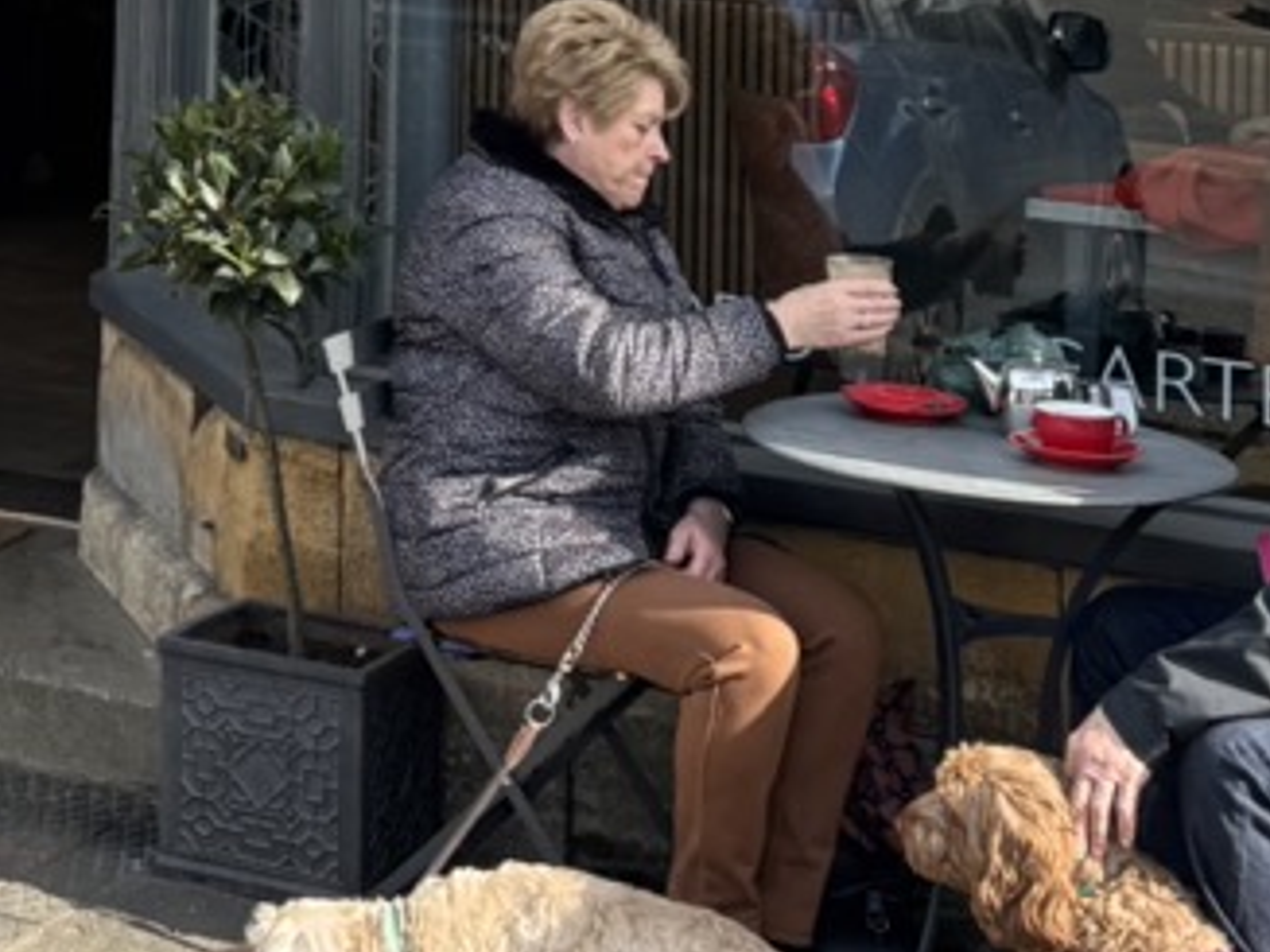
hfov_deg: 19.8
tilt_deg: +4.6
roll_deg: -3.1
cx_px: -190
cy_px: -595
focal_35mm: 94
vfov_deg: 14.4
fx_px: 3447
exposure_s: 1/995
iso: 80
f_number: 1.78
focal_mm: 6.86
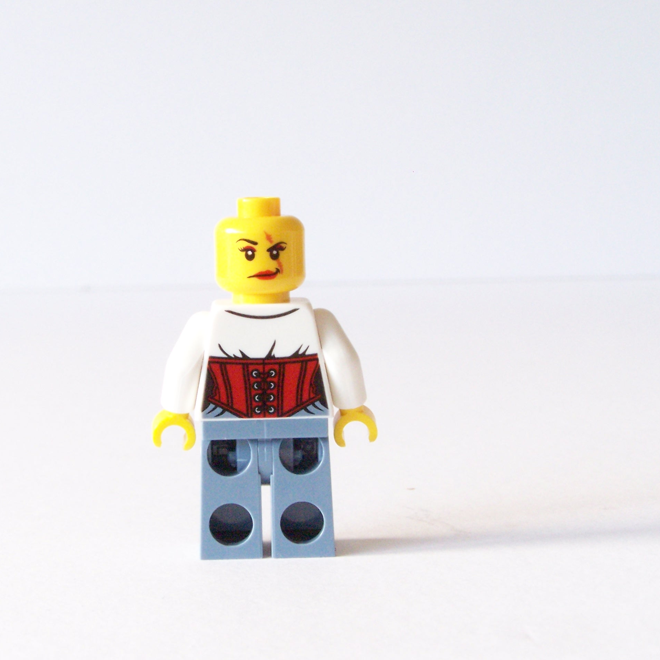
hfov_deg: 22.7
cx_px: 276
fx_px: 1639
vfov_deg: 22.8
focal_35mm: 76
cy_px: 331
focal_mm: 10.7
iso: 400
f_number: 6.3
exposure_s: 1/2
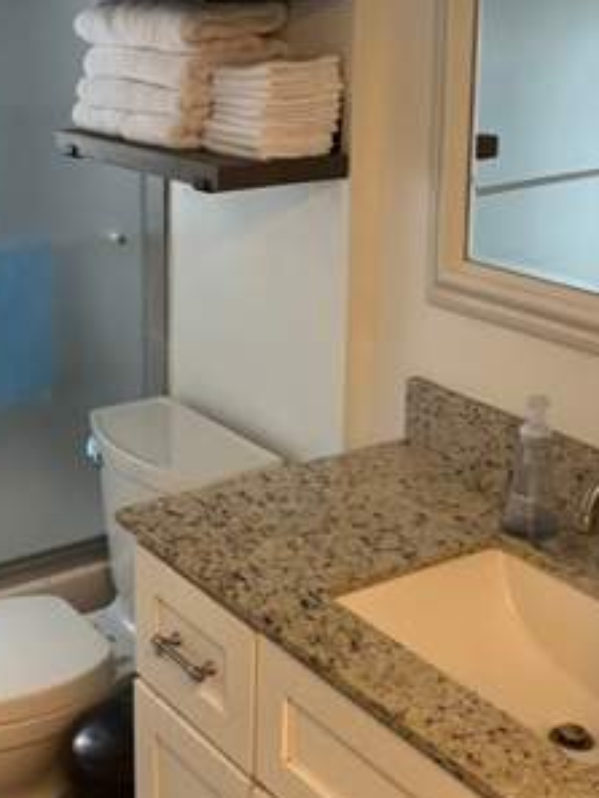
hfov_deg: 26.0
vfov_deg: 34.2
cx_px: 223
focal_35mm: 56
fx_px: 1291
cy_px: 297
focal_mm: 5.1
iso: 200
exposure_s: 1/60
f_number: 1.6
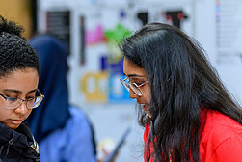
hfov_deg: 6.4
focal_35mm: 323
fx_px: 2174
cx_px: -7
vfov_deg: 4.3
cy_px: 79
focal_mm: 135
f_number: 1.8
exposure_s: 1/6400
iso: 2200
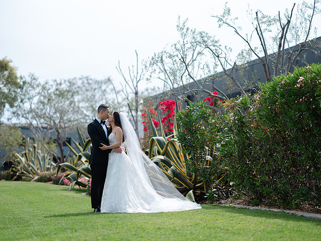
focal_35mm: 64
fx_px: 598
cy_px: 120
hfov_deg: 30.0
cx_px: 160
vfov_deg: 22.8
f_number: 1.7
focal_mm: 80
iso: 80
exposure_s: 1/2000
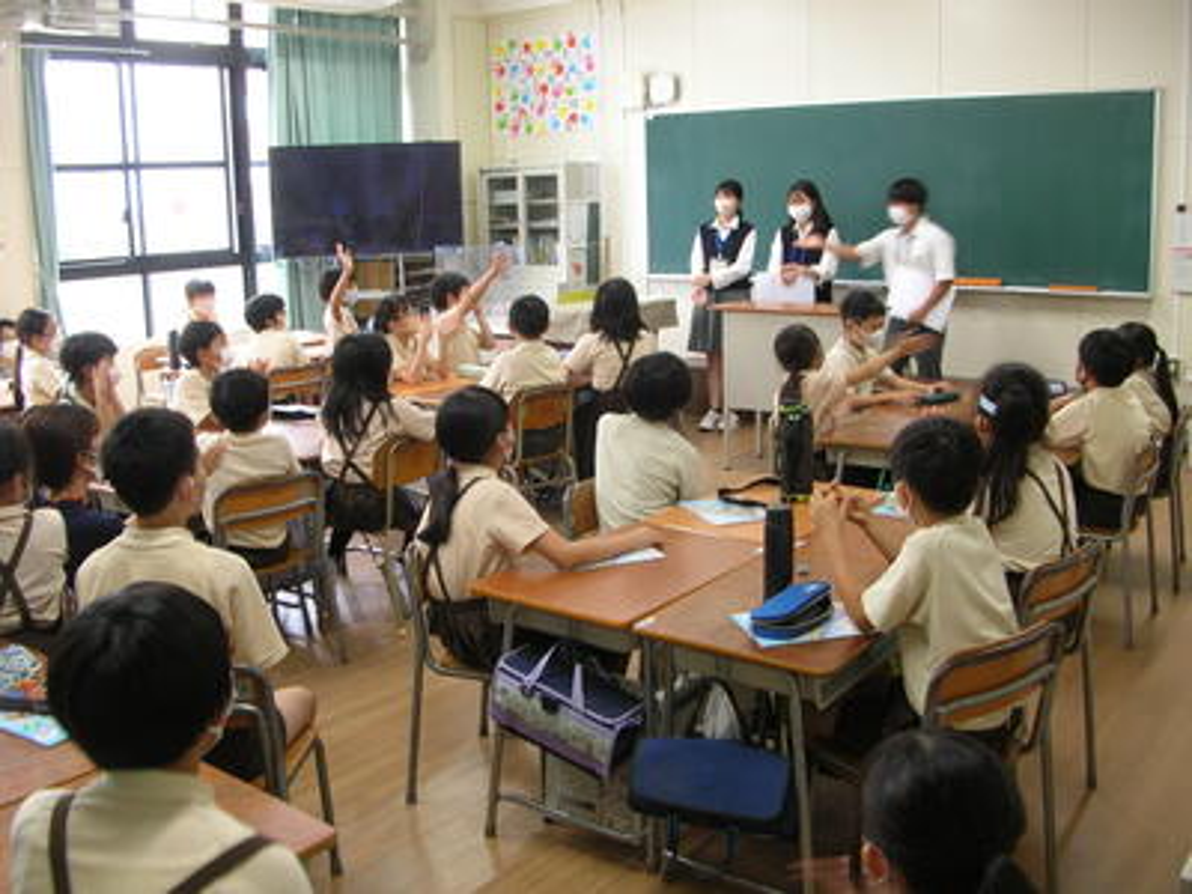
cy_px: 447
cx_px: 596
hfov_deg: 52.6
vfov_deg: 40.7
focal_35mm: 35
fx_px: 1205
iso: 50
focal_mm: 5.8
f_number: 2.8
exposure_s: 1/12
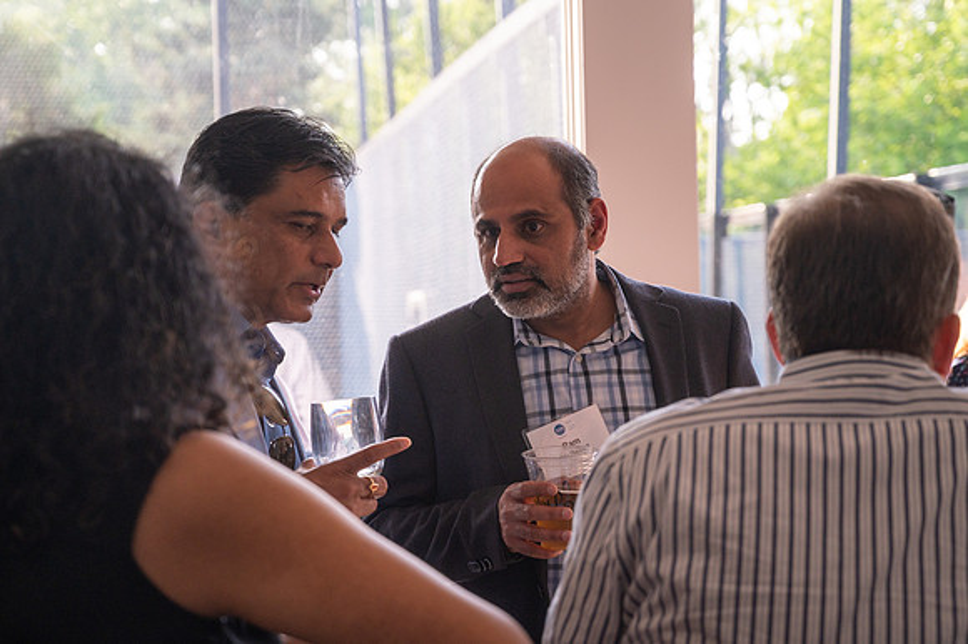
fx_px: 2125
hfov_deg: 25.7
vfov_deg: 17.2
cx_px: 505
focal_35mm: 79
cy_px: 296
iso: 640
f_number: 4.5
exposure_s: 1/320
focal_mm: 70
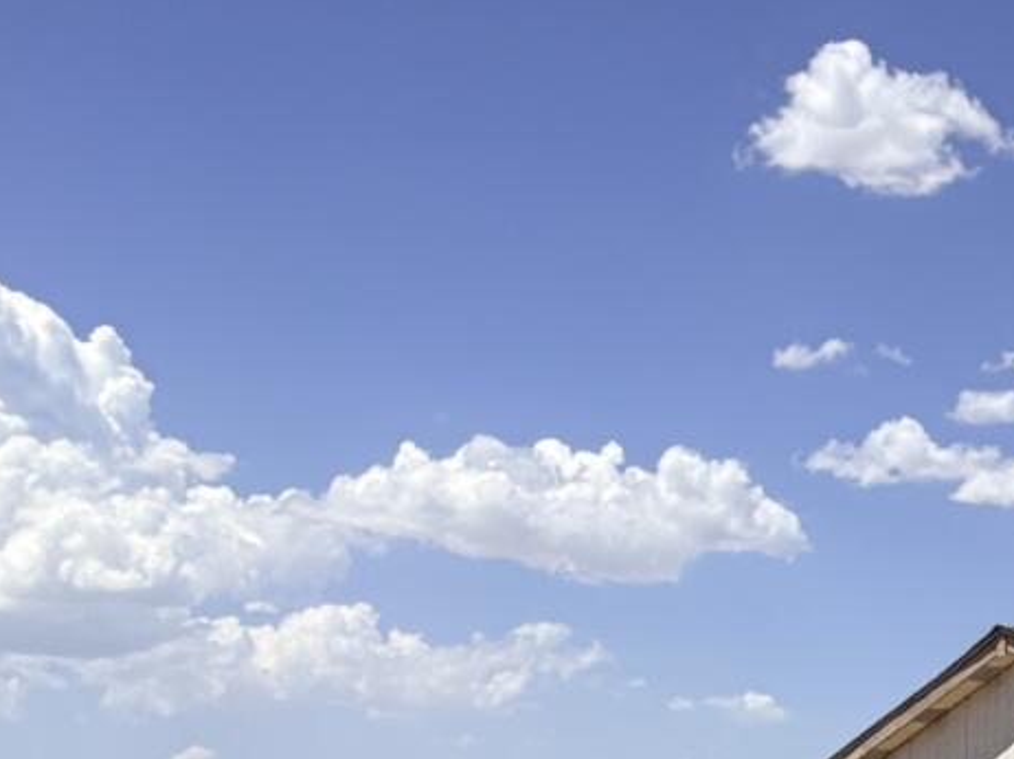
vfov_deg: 14.3
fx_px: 2664
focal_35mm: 91
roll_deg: +1.0
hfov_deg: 21.1
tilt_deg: -10.3
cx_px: 898
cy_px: 1371
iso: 20
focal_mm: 2.22
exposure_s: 1/1745
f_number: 2.2
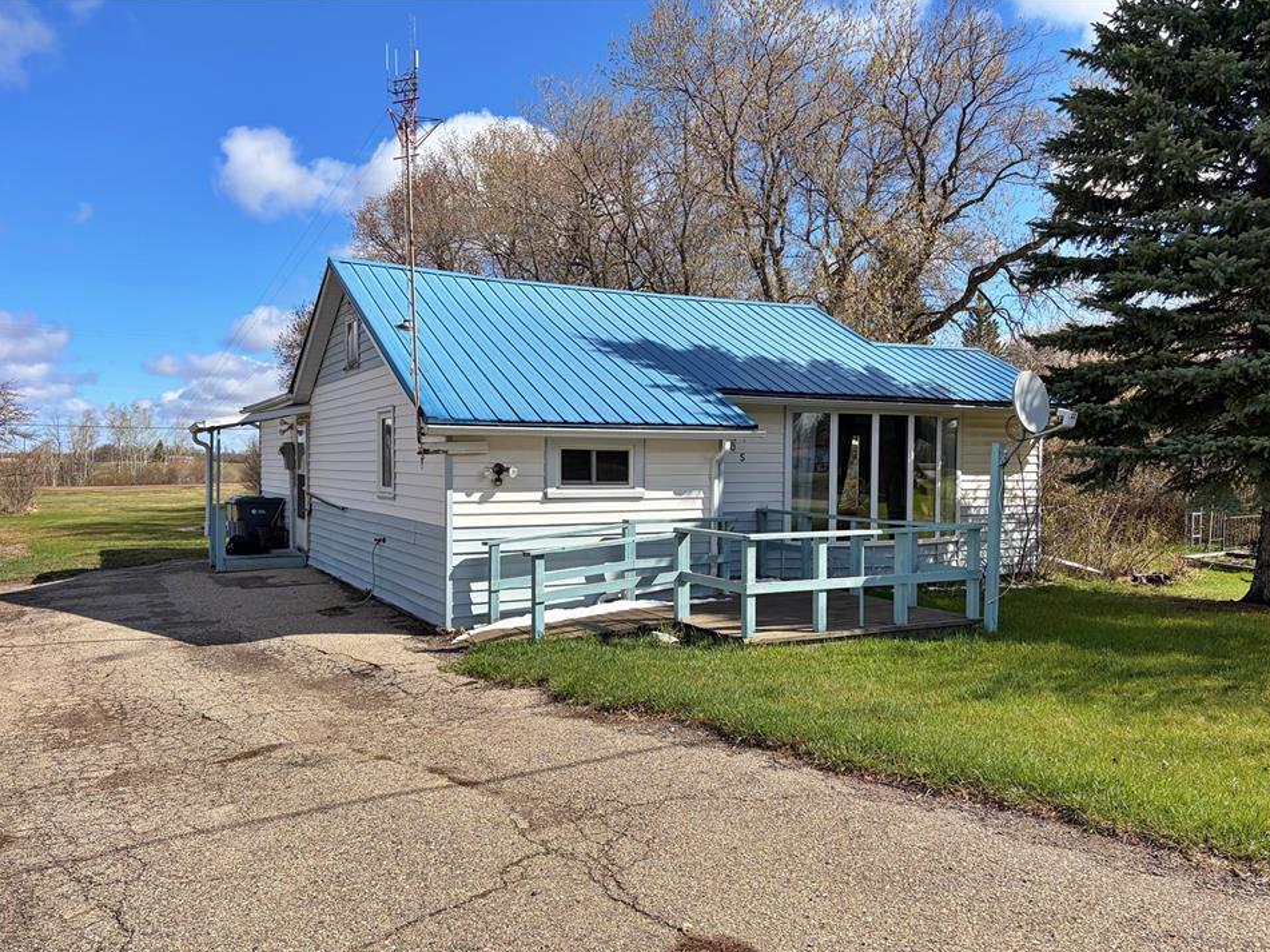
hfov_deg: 63.4
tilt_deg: -2.3
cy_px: 510
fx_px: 1027
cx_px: 661
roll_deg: -0.7
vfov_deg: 49.7
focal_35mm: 28
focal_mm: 5.96
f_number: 1.6
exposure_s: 1/3448
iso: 50
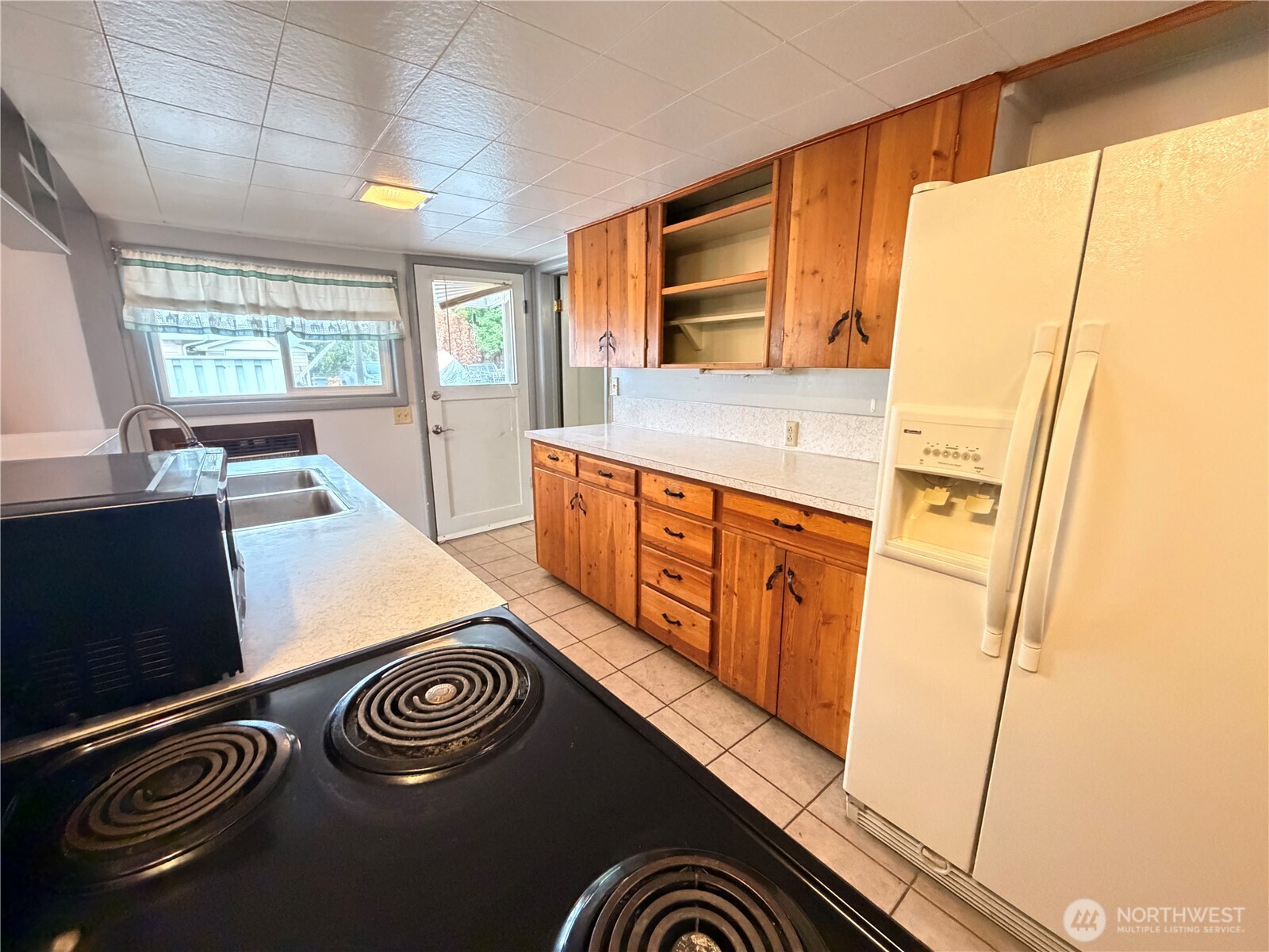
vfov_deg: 85.7
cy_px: 476
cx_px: 634
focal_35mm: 14
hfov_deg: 102.1
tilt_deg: -13.1
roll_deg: +0.6
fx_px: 513
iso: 1000
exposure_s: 1/60
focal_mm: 2.22
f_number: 2.2
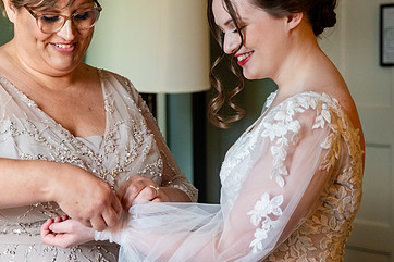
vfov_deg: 17.0
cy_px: 111
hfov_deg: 25.1
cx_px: 99
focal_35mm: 80
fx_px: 875
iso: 2000
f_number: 3.2
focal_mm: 49
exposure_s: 1/640
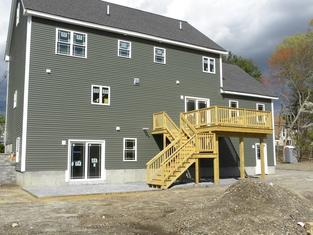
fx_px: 335
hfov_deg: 50.1
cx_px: 156
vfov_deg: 38.7
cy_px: 118
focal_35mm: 37
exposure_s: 1/312
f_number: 6.3
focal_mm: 6.6
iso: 64
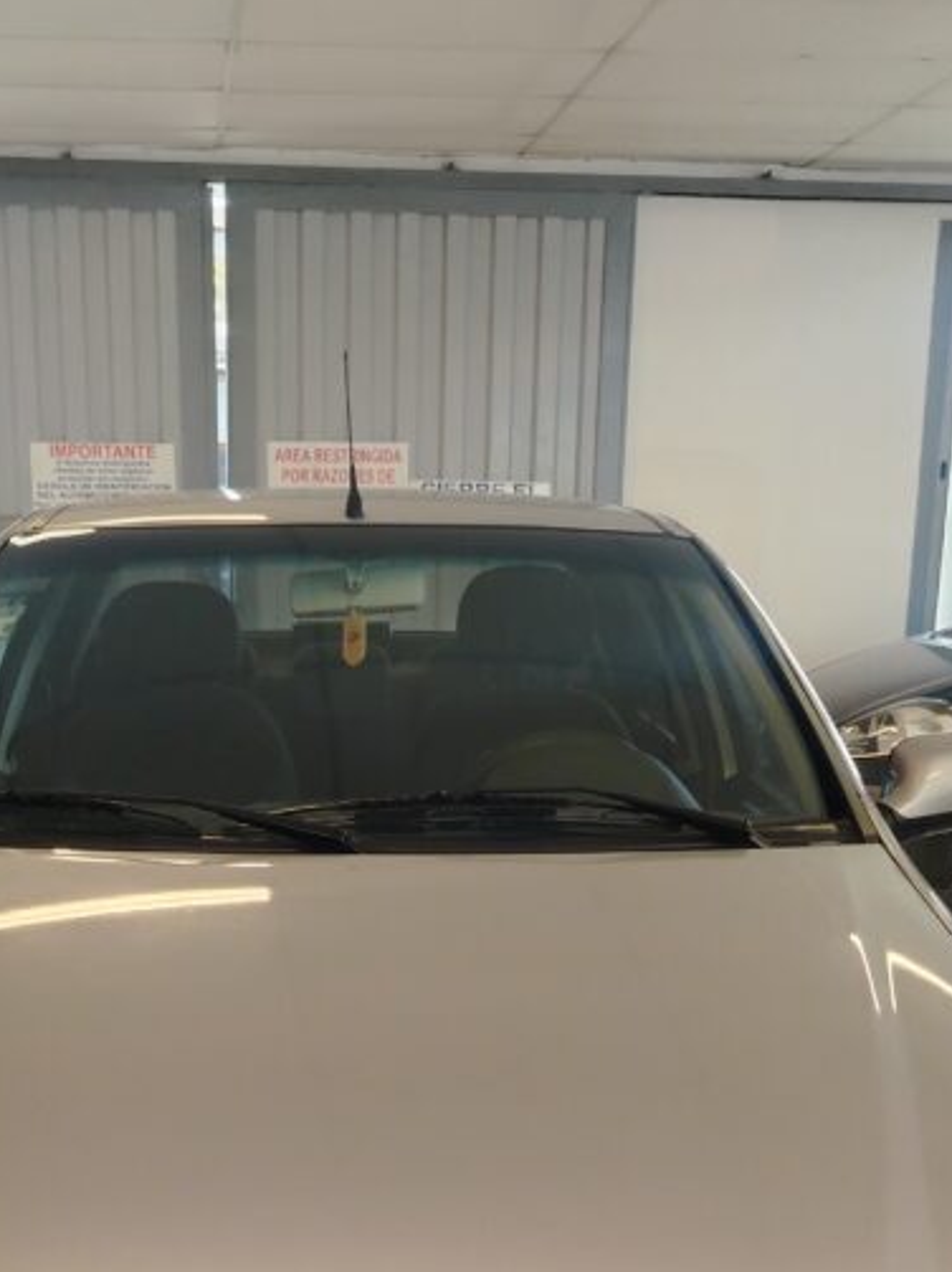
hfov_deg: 29.5
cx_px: 354
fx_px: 1798
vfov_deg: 37.1
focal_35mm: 49
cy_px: 1074
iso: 559
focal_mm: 5.25
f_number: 1.75
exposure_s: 1/50
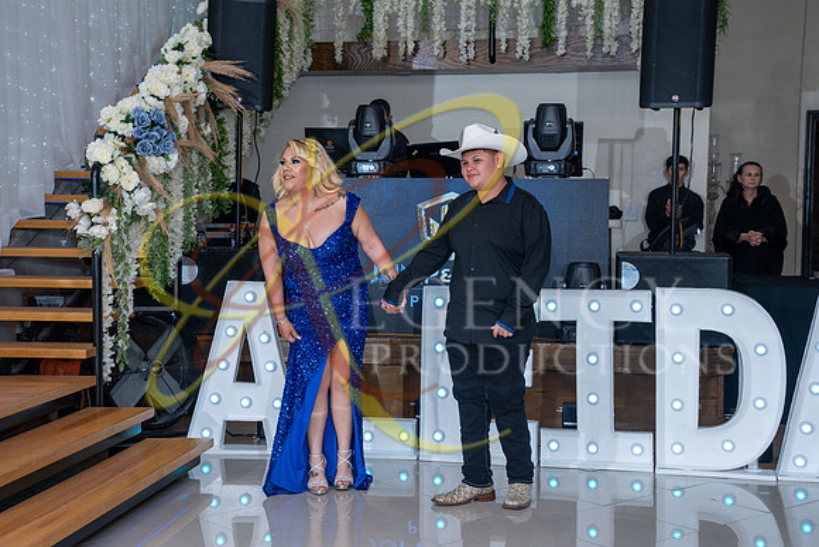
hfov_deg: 35.0
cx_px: 410
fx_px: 1297
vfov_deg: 23.8
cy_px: 274
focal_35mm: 57
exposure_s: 1/125
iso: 800
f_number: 5.6
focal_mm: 57
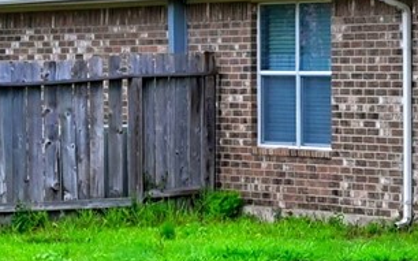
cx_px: 1190
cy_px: 116
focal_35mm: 217
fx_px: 2471
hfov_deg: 8.4
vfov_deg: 6.0
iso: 400
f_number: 8
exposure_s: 1/200
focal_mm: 30
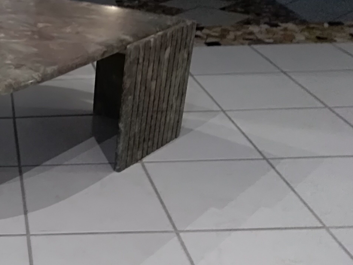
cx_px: -22
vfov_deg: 25.6
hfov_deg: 30.7
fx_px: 581
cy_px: 169
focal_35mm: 57
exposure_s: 1/30
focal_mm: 3.54
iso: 510
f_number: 2
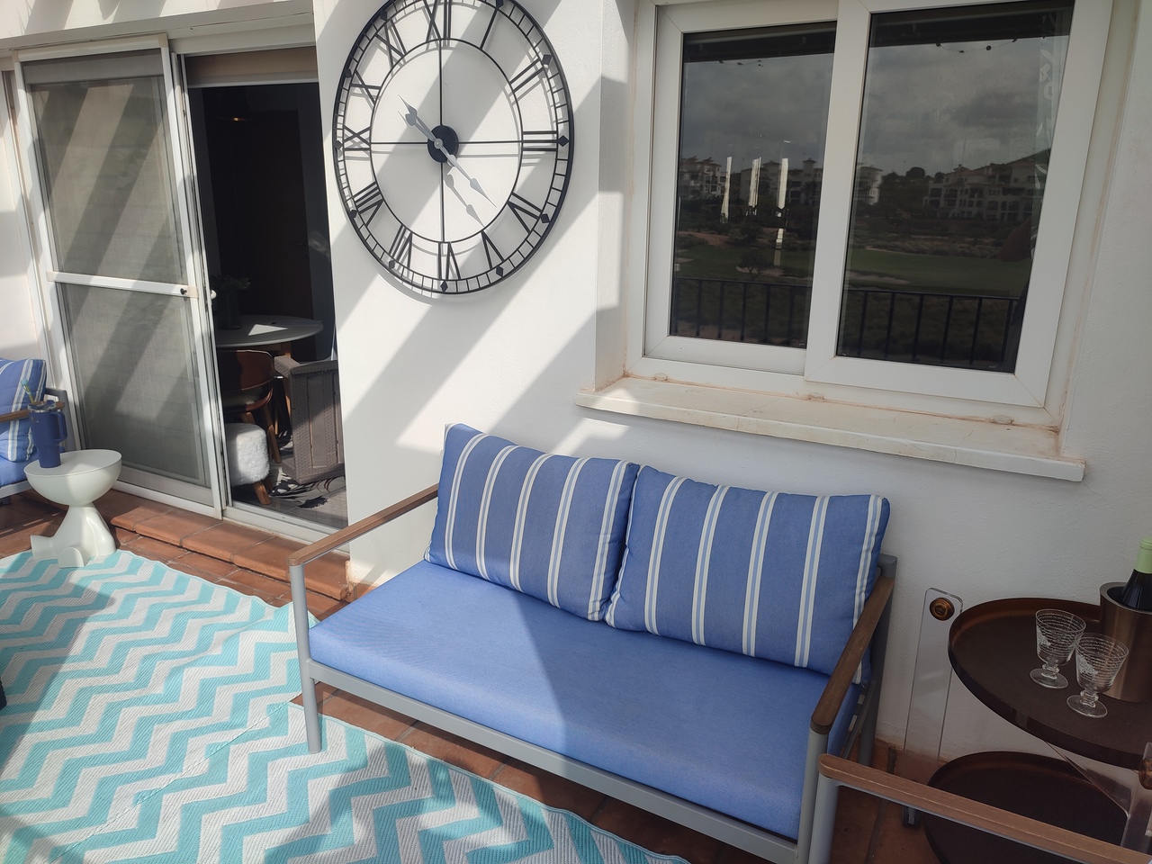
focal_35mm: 25
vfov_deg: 54.9
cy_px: 432
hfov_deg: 69.4
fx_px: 832
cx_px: 576
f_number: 1.9
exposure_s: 1/690
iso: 50
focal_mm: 6.04
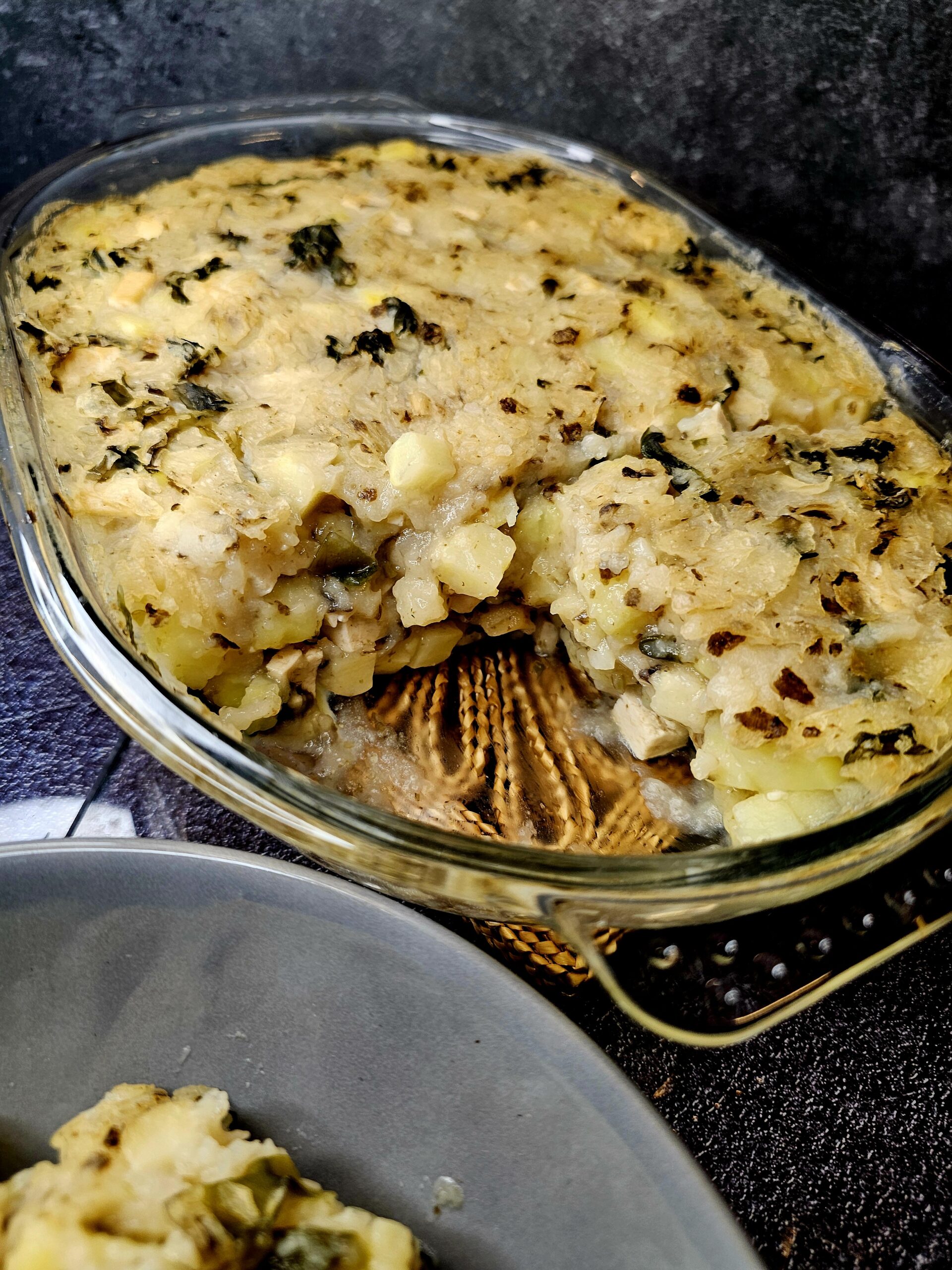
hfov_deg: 58.9
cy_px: 635
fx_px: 843
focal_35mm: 23
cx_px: 476
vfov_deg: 73.9
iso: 64
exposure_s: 1/59.5
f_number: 1.7
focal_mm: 6.3
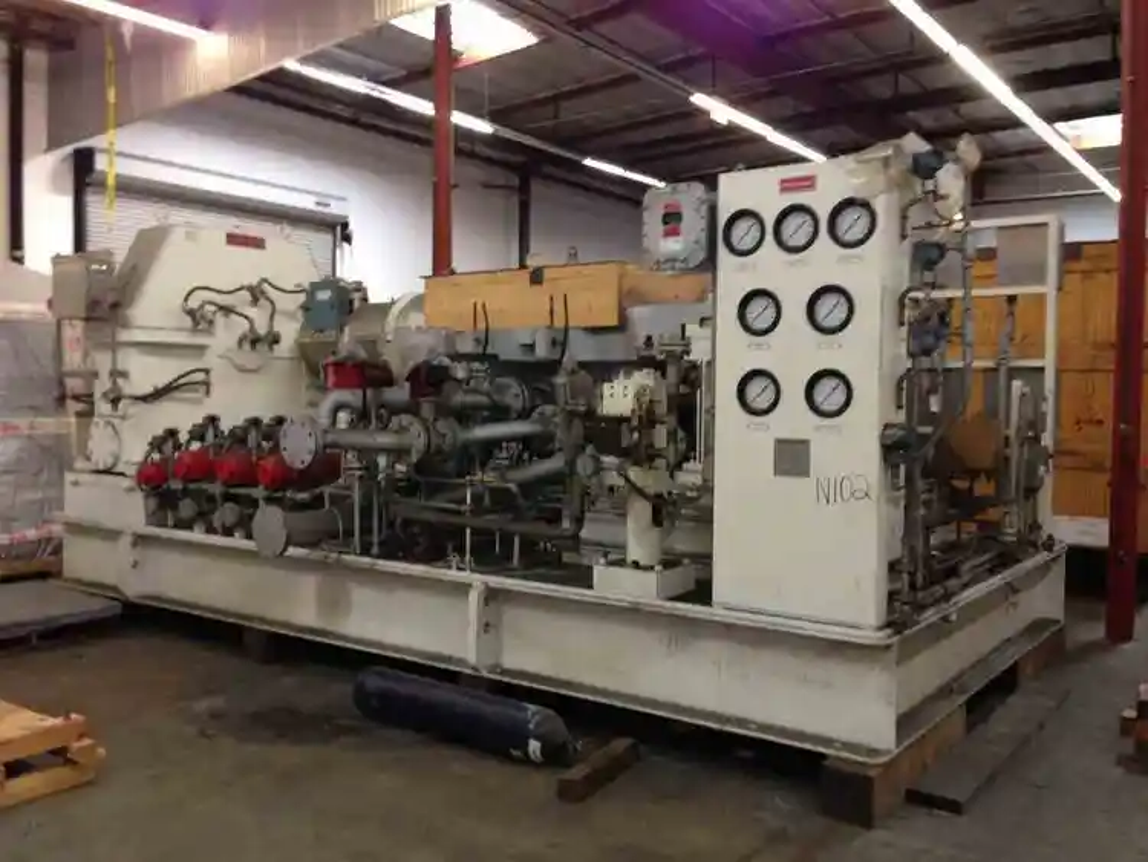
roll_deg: -0.6
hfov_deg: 55.3
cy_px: 431
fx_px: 1095
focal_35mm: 33
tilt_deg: -1.9
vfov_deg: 43.0
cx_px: 574
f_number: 2.4
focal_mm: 4.12
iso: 160
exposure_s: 1/20
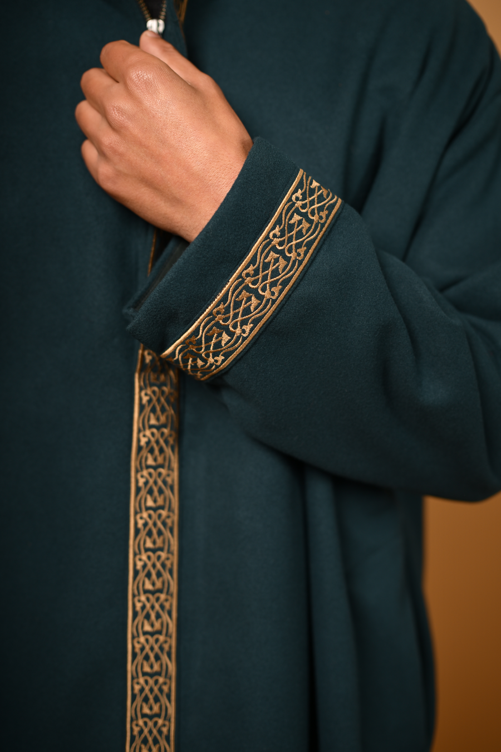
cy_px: 376
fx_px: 1044
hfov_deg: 27.0
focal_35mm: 50
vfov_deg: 39.6
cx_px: 250
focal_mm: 50
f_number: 2.2
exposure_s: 1/1000
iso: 160
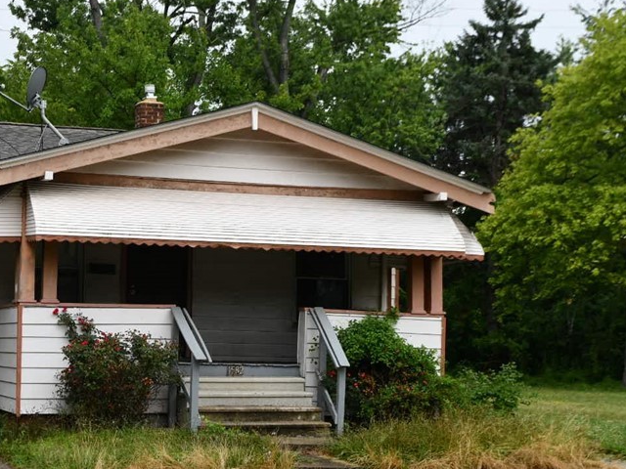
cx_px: 130
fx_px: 1356
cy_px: 309
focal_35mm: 75
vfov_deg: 19.6
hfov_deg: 25.6
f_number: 5.6
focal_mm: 31
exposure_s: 1/250
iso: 220
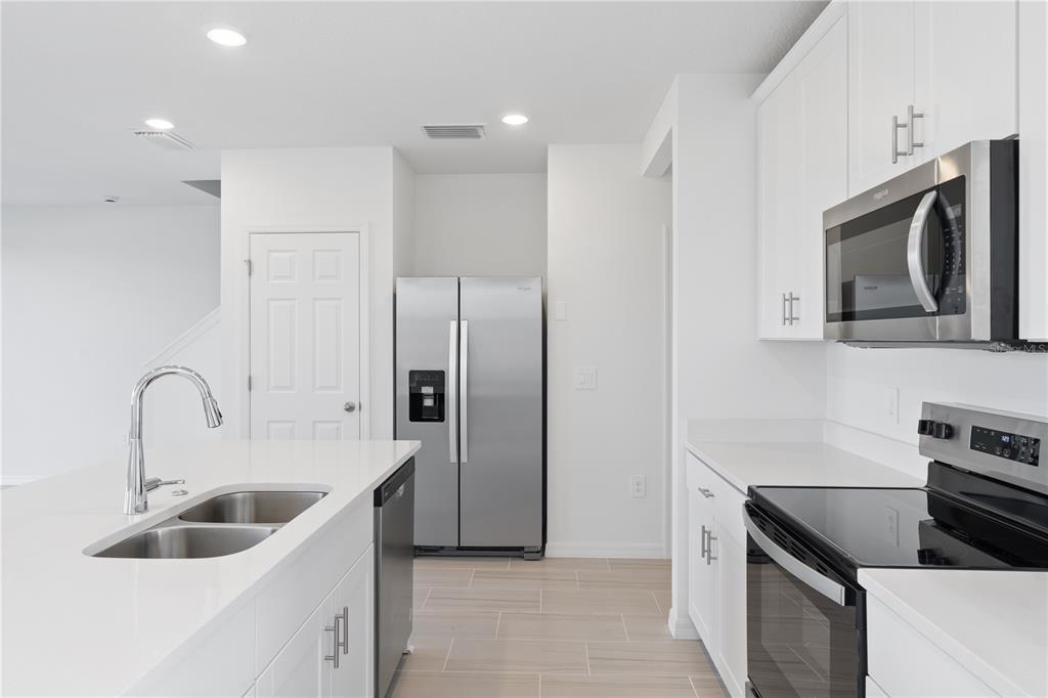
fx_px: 640
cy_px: 349
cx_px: 524
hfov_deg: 78.6
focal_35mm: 22
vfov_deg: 57.2
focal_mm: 22
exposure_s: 1/2.5
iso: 100
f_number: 9
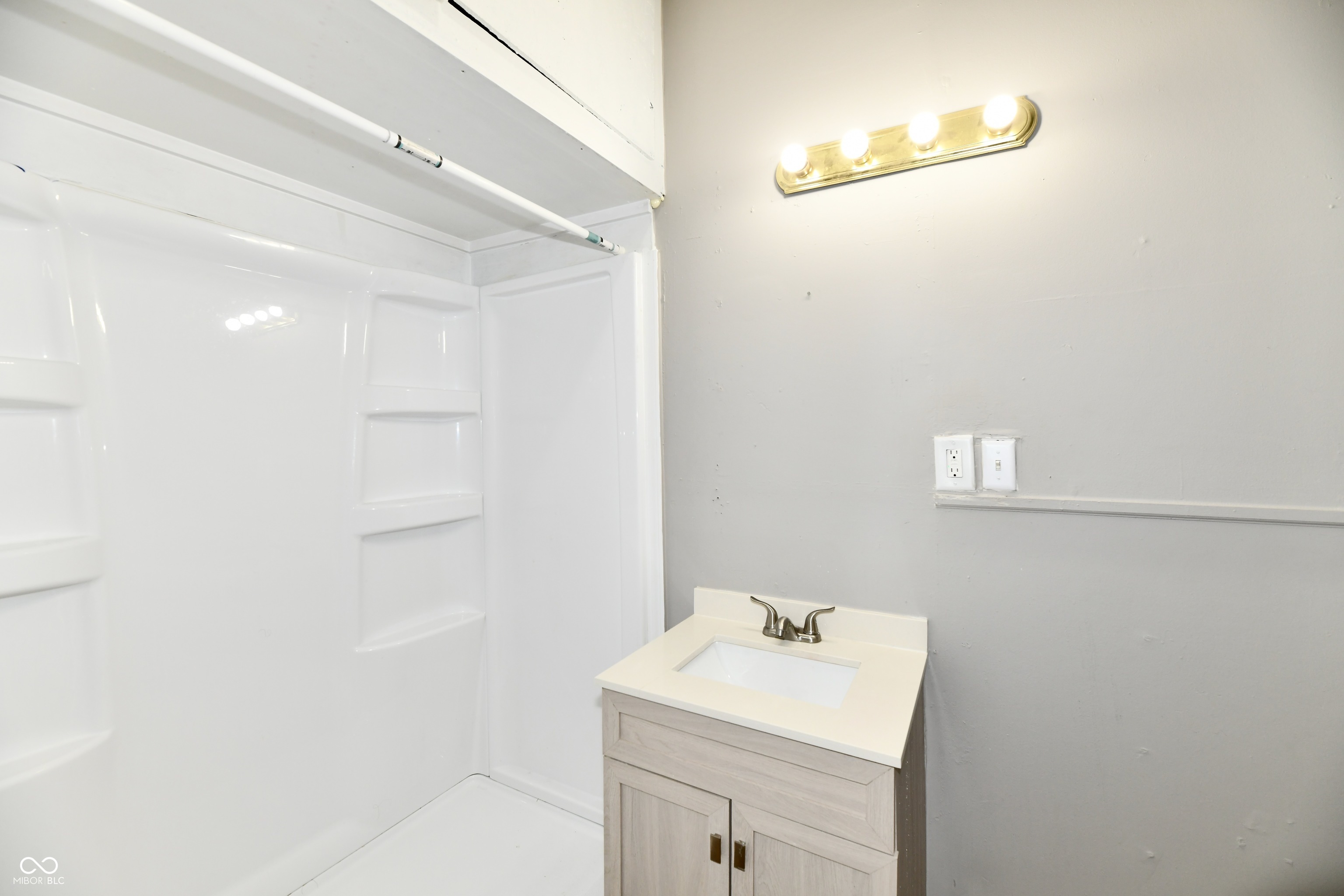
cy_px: 448
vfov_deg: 81.2
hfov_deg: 104.3
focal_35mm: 14
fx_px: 523
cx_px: 672
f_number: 6.3
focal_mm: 14
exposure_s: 1/60
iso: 640
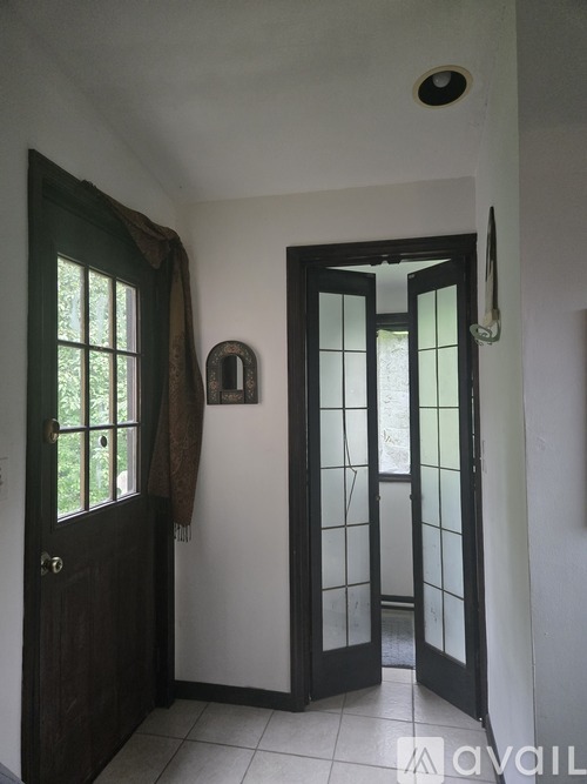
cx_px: 294
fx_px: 520
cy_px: 392
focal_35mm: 23
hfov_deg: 58.9
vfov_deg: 73.9
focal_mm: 5.4
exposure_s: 1/120
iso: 640
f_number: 1.8
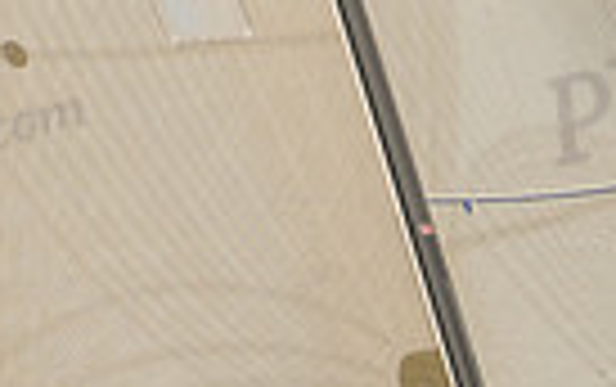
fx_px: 21683
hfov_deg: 1.6
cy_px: 758
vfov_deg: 1.0
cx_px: 315
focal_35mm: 1290
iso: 200
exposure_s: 1/640
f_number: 5.6
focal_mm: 200
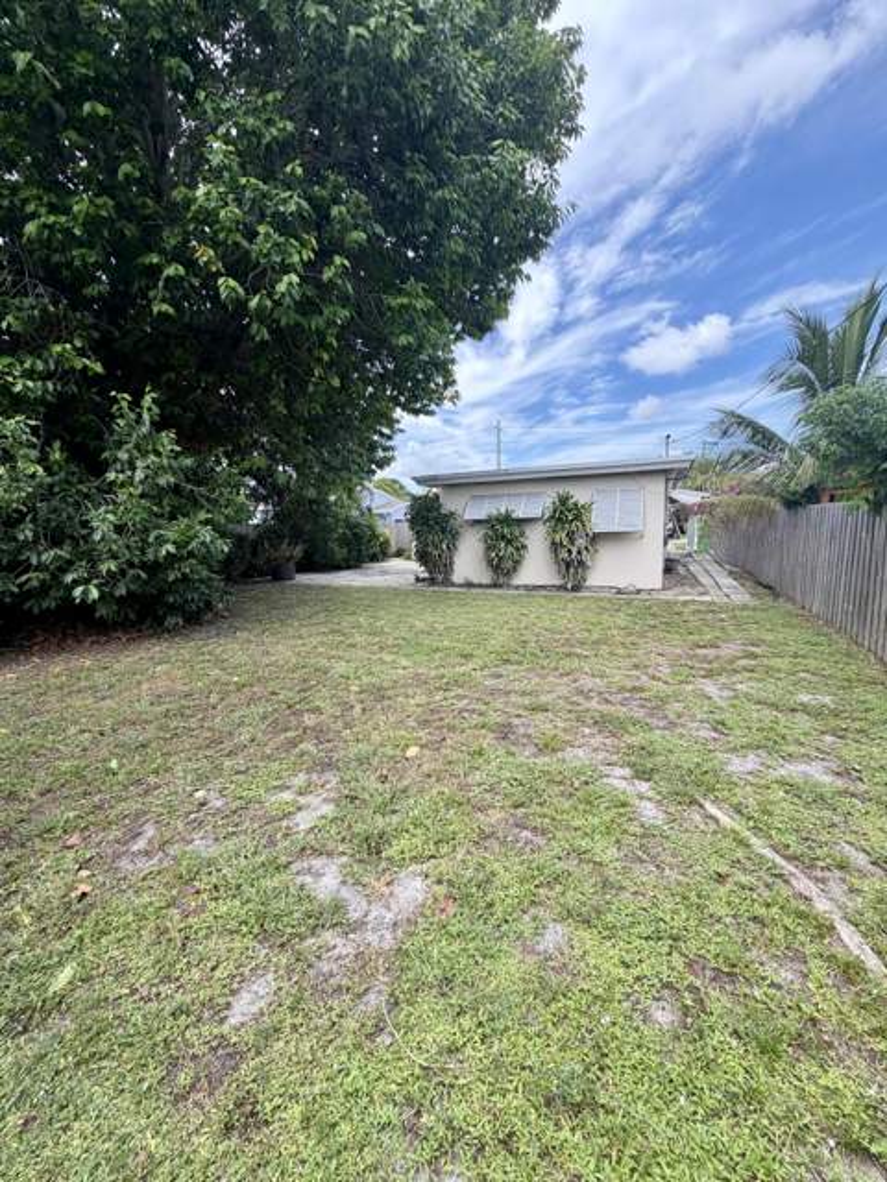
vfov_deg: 102.1
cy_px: 591
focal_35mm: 14
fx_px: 478
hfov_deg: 85.7
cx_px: 444
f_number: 2.2
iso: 50
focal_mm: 2.22
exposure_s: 1/502
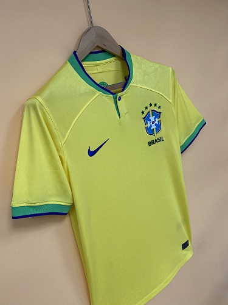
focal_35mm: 26
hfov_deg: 53.1
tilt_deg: -14.1
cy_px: 152
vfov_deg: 67.3
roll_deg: +13.5
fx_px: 228
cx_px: 114
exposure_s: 1/50
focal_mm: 4.25
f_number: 1.8
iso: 80
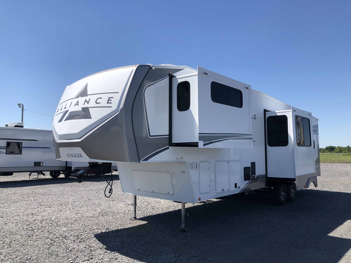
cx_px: 176
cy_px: 132
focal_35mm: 28
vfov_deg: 49.7
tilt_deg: +3.1
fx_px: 284
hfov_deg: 63.4
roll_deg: -0.1
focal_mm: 3.99
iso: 25
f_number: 1.8
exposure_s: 1/2288
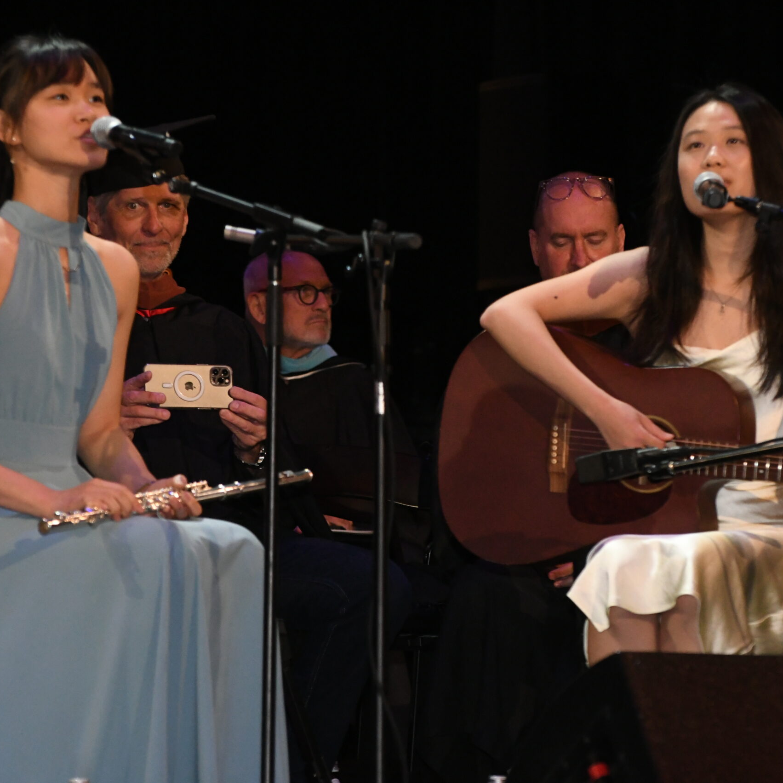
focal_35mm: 259
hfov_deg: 6.8
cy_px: 391
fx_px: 6619
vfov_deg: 6.8
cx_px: 474
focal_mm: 135
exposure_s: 1/160
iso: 4000
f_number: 5.6
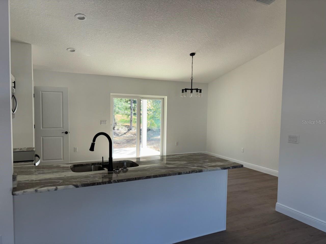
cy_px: 122
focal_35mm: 26
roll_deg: -0.9
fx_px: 245
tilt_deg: -3.1
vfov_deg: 53.1
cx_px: 163
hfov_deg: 67.3
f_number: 1.6
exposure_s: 1/121
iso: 64
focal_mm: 5.96
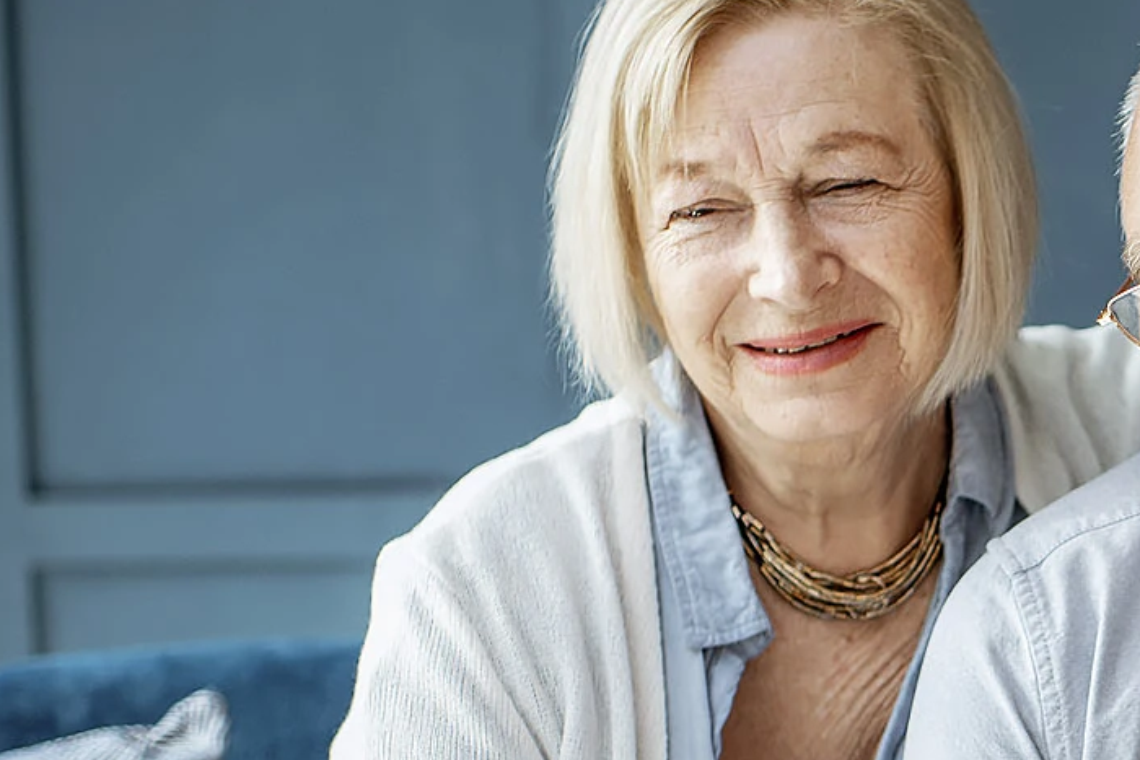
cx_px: 1313
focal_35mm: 100
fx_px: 3167
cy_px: 793
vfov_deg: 13.5
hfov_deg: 19.4
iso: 400
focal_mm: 35
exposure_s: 1/200
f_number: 2.2
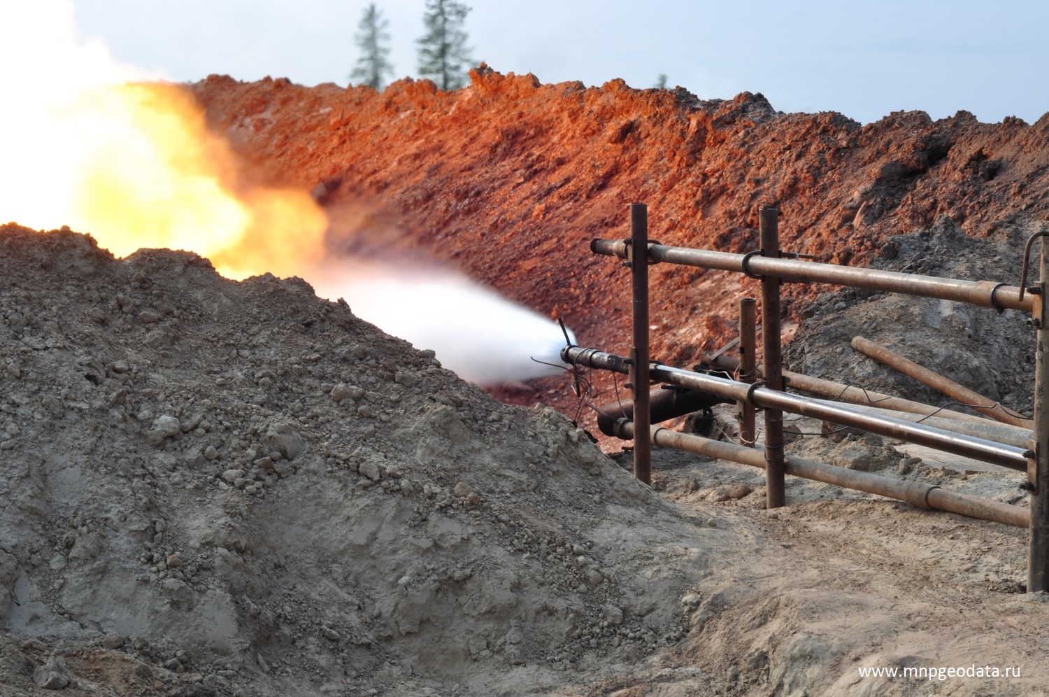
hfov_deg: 27.0
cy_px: 348
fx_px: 2183
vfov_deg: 18.1
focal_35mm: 75
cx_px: 524
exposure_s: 1/30
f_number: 22
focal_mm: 50
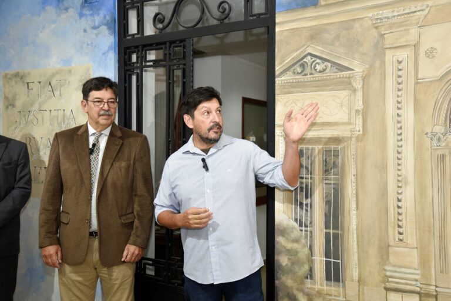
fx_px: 451
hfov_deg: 53.1
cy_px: 150
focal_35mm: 36
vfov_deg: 36.9
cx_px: 226
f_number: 4.5
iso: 800
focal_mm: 36
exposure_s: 1/125
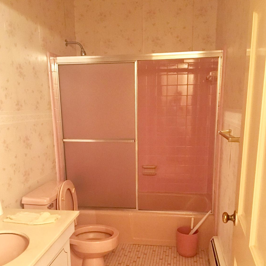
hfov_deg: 47.2
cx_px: 134
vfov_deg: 46.4
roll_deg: +1.8
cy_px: 179
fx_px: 304
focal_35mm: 35
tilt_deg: -14.4
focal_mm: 4.15
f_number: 2.2
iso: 320
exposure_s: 1/15
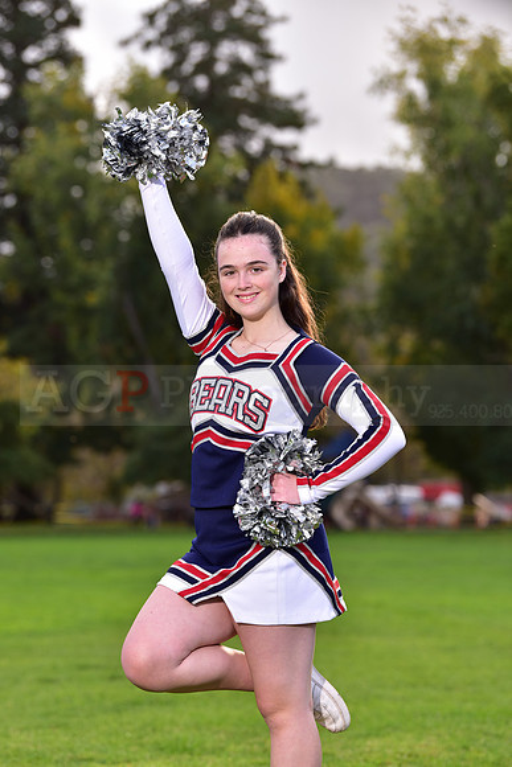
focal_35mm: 122
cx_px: 256
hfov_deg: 11.2
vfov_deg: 16.8
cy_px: 384
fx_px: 2601
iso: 160
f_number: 4.5
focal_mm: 122
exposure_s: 1/250
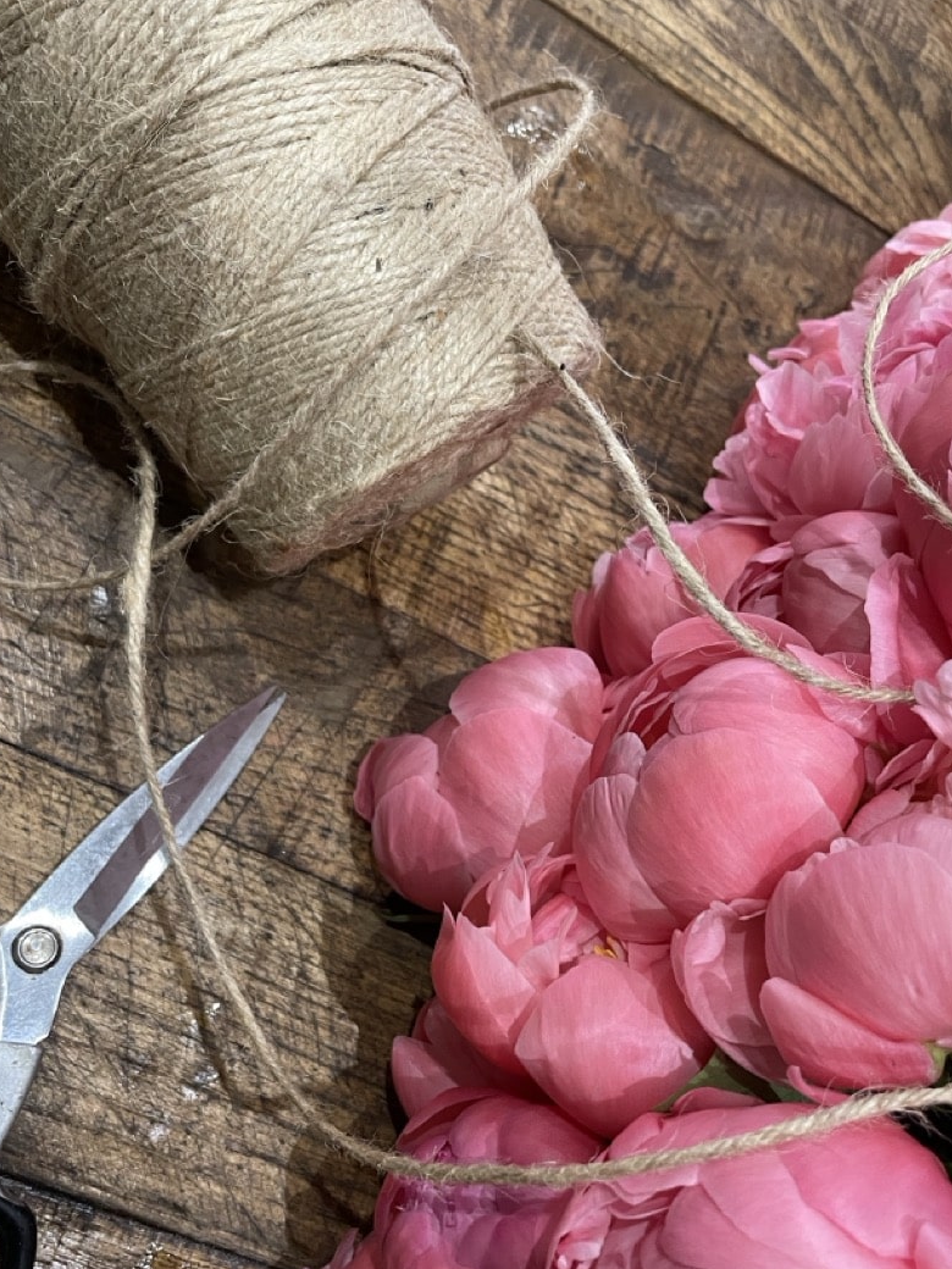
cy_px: 715
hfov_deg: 44.2
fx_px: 1173
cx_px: 491
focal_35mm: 32
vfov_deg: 56.6
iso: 200
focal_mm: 4.2
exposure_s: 1/50
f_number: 1.6
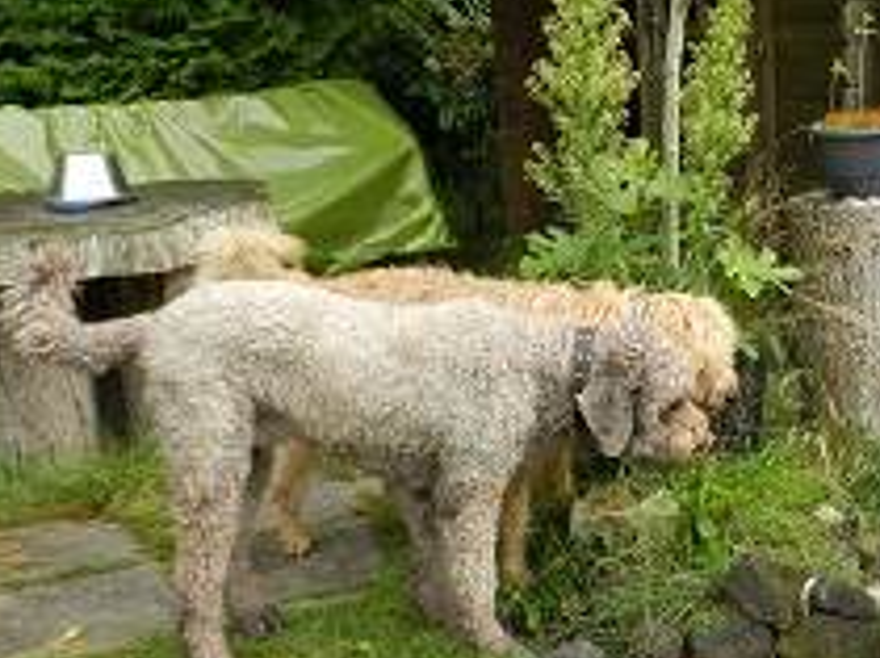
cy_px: 394
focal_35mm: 61
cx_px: 725
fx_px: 1549
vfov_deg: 23.9
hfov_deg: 30.8
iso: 160
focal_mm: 5.6
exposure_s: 1/200
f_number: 3.7
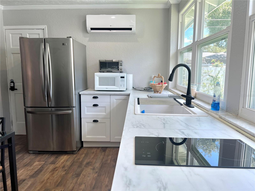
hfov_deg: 67.3
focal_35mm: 26
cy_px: 96
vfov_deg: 53.1
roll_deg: -0.6
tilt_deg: -7.4
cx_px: 128
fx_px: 192
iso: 40
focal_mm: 5.7
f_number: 1.5
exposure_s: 1/198
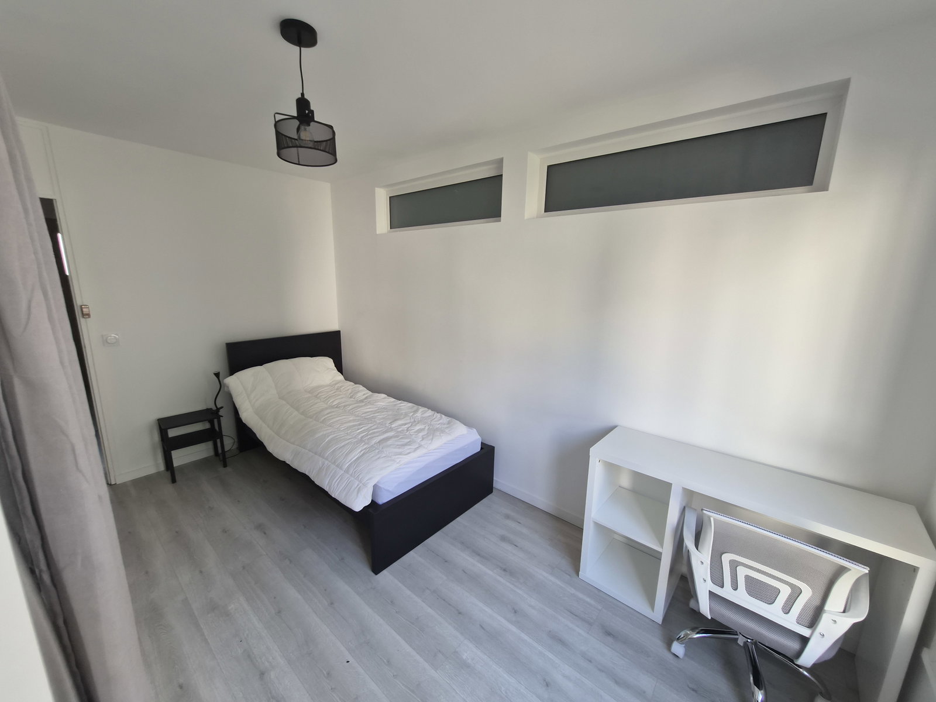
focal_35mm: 13
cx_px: 468
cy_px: 351
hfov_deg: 106.2
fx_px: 352
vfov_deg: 89.9
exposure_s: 1/50
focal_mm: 1.7
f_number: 2.2
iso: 50
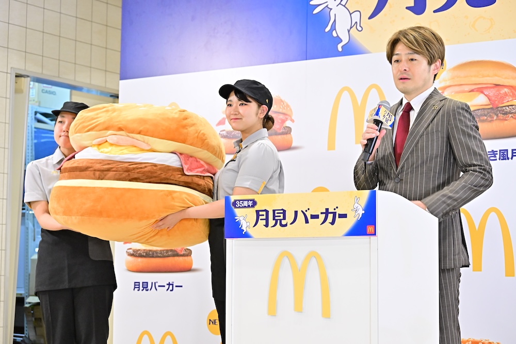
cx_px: 258
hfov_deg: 24.8
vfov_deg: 16.7
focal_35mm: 82
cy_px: 172
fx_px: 1175
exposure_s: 1/160
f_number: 6.3
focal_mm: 82
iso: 4000
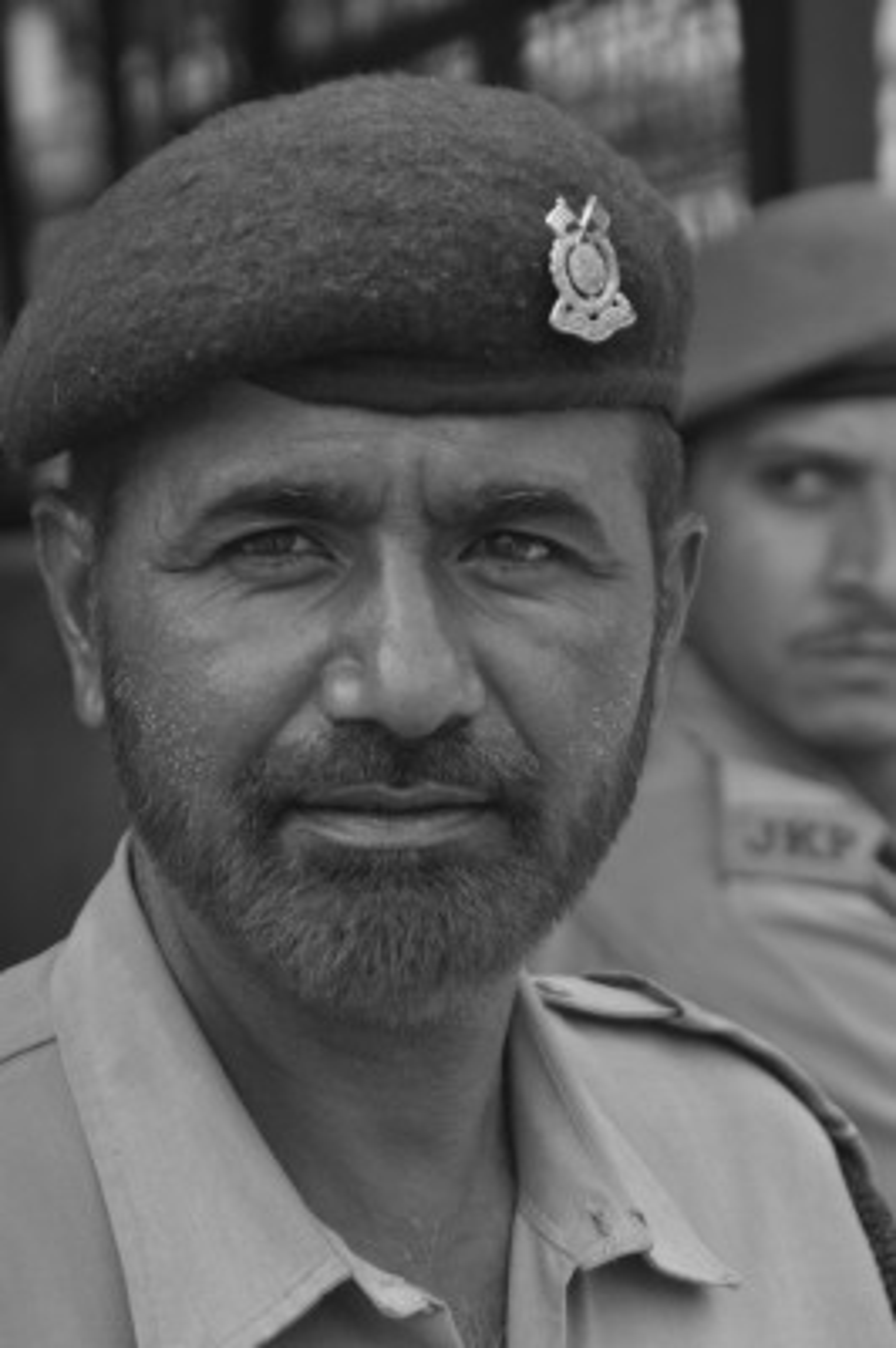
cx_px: 448
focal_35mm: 117
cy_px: 674
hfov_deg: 11.7
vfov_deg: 17.5
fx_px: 4375
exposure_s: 1/200
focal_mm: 78
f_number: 5
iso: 400
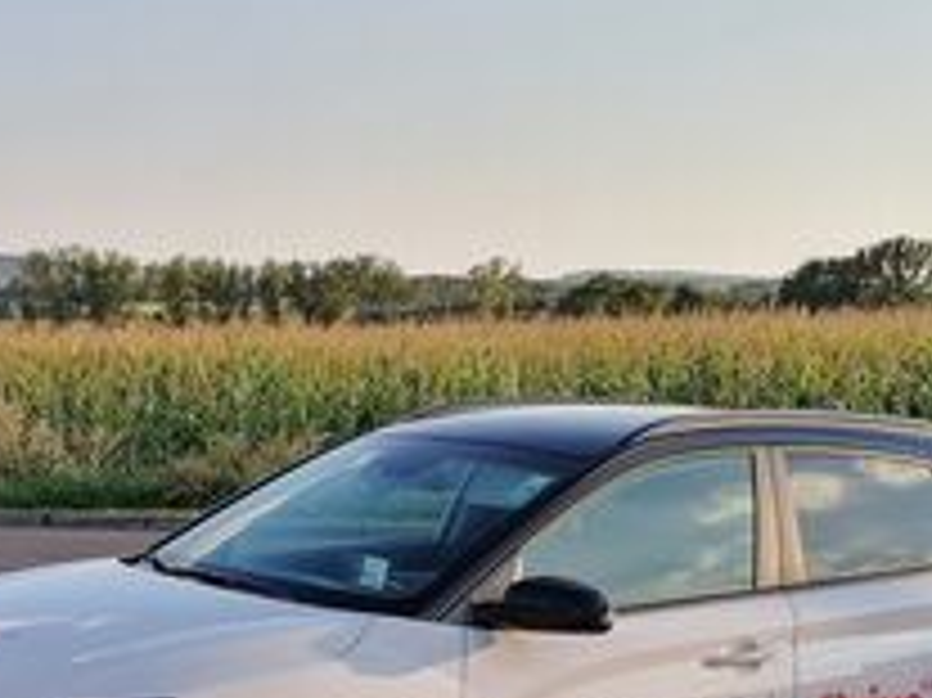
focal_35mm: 83
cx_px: 234
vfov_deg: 17.5
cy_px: 639
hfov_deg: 23.3
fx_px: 2233
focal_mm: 5.3
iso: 50
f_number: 1.8
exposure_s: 1/657
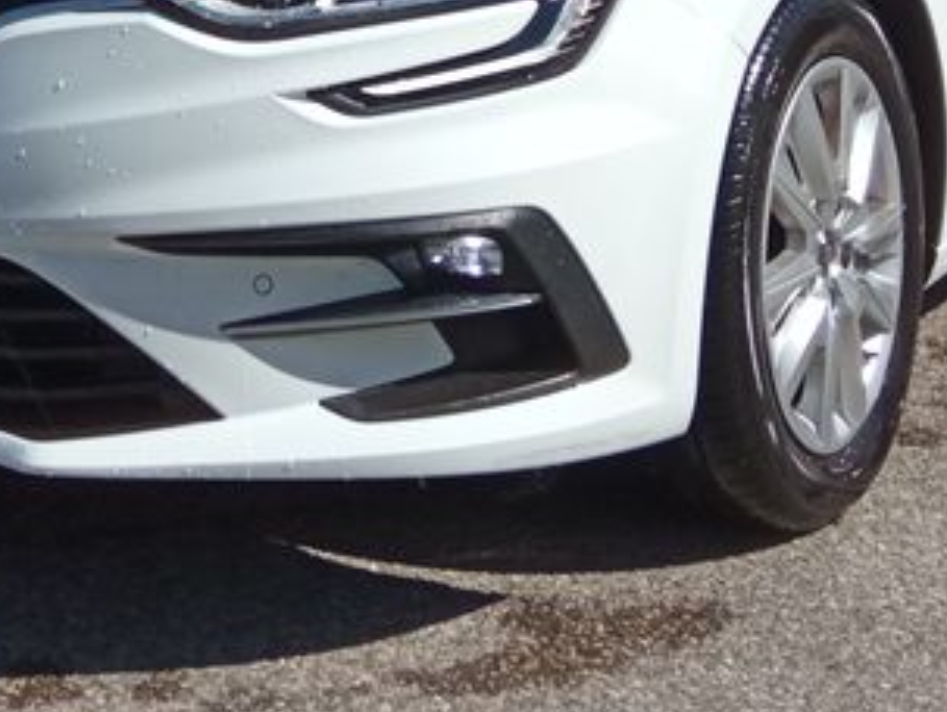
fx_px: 2438
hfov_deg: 21.8
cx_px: 219
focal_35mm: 89
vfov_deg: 15.2
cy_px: -409
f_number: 2.2
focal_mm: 3.79
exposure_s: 1/1464
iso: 116
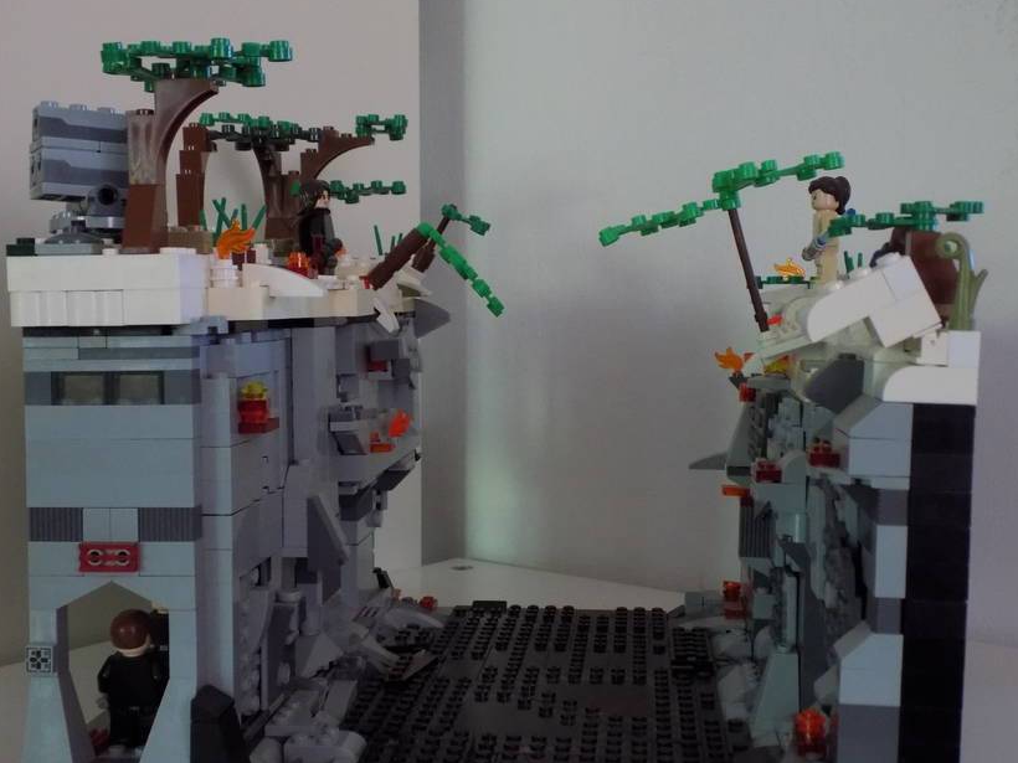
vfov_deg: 32.2
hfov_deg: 42.1
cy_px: 370
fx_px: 1323
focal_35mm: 45
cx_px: 510
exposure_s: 1/20
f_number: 3.6
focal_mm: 7.3
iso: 400
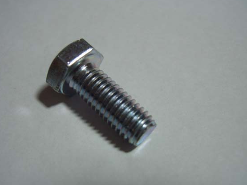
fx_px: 321
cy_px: 101
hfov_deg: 42.0
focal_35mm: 45
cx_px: 108
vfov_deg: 32.2
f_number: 2.8
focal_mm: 8
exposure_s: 1/80
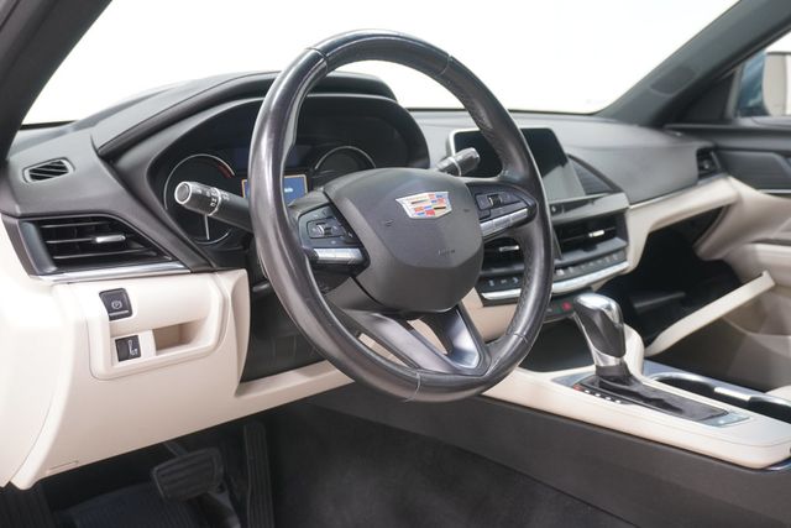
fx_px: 725
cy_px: 264
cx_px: 396
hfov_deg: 57.2
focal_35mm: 33
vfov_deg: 40.0
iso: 800
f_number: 4
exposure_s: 1/60
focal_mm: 22
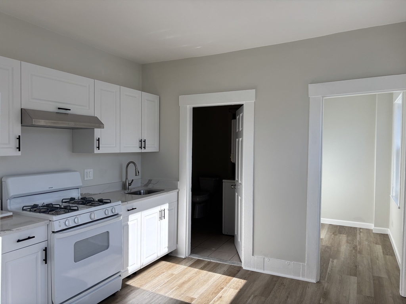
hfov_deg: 67.3
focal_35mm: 26
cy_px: 152
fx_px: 305
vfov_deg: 53.1
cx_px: 203
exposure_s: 1/781
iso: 50
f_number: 1.6
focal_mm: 5.96
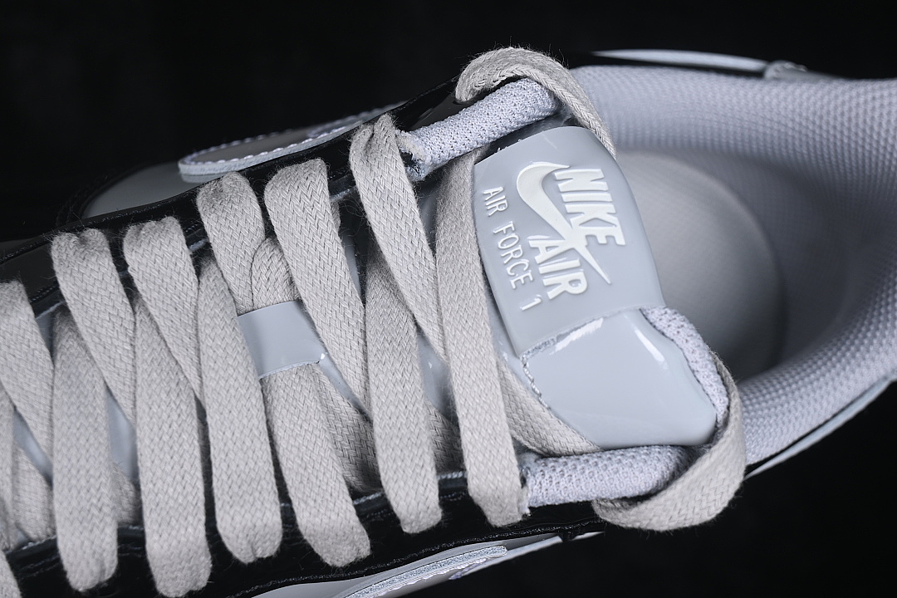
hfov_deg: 27.0
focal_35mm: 75
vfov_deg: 18.2
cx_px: 448
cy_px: 299
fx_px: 1869
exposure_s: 1/60
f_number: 7.1
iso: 160
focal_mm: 50
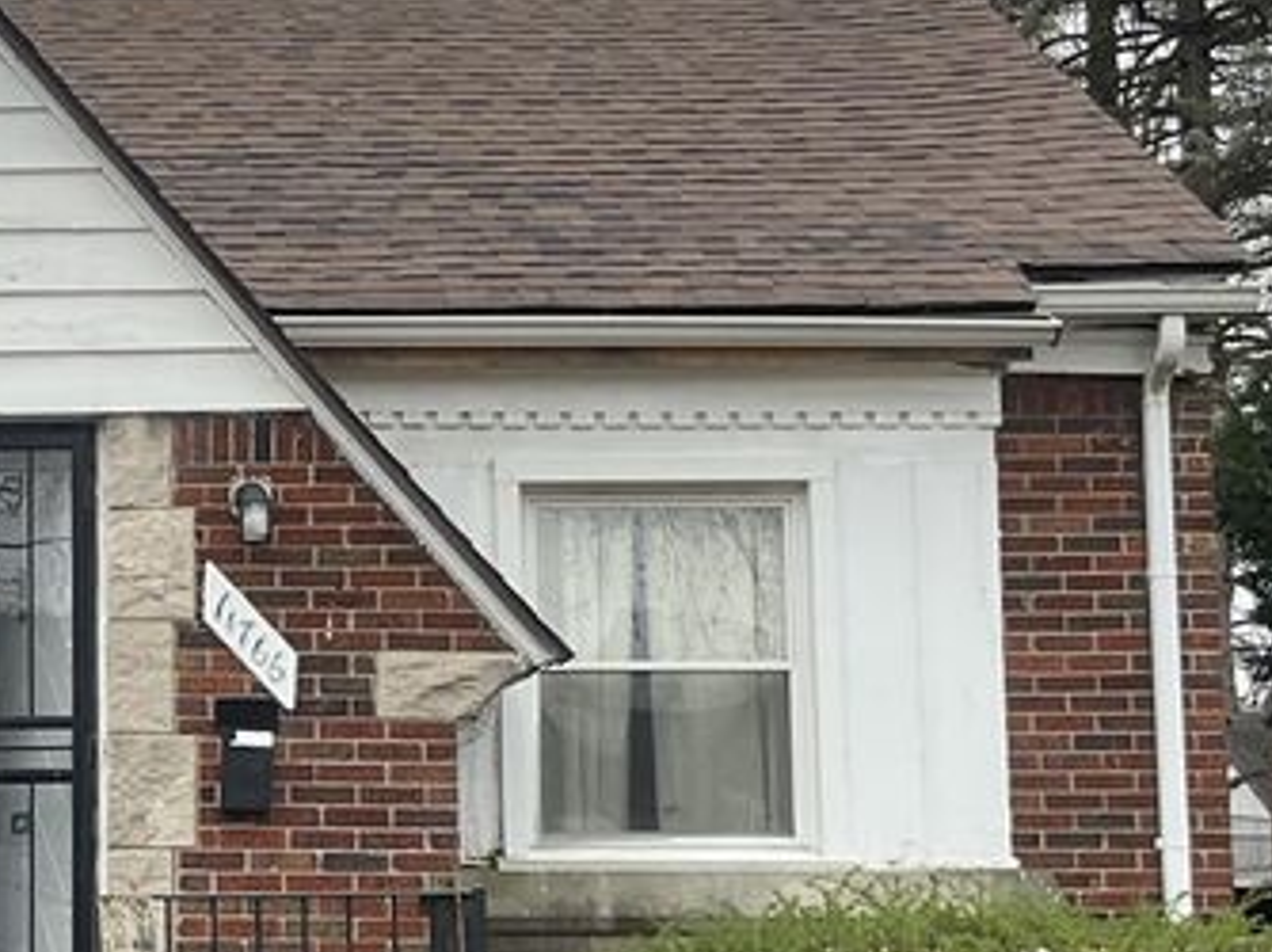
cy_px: 586
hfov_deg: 21.4
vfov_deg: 16.6
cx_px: 72
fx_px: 3268
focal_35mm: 89
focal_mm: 3
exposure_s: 1/122
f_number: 1.8
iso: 20
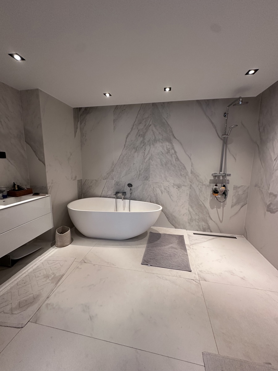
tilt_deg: -8.3
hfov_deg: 85.7
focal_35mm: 14
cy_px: 186
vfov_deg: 102.1
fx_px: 150
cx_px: 139
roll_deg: -1.4
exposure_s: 1/50
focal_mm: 2.22
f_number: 2.2
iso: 200
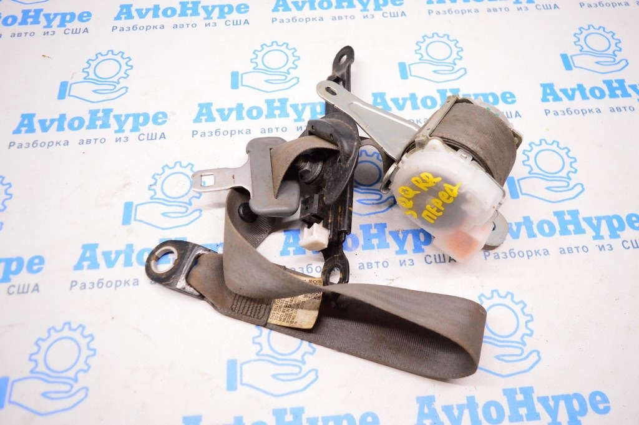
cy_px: 212
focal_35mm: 27
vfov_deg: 47.9
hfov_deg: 67.4
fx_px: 479
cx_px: 320
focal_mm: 18
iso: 3200
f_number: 4
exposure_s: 1/320
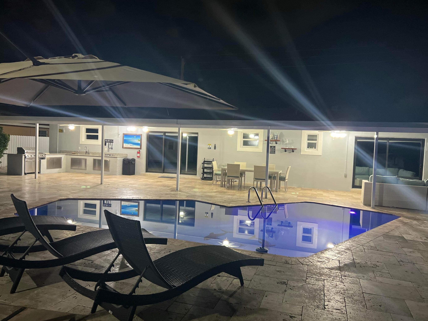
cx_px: 213
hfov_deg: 65.3
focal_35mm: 27
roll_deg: -2.8
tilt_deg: -2.6
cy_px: 161
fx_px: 334
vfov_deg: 51.4
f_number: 1.5
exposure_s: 1/40
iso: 400
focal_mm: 5.7
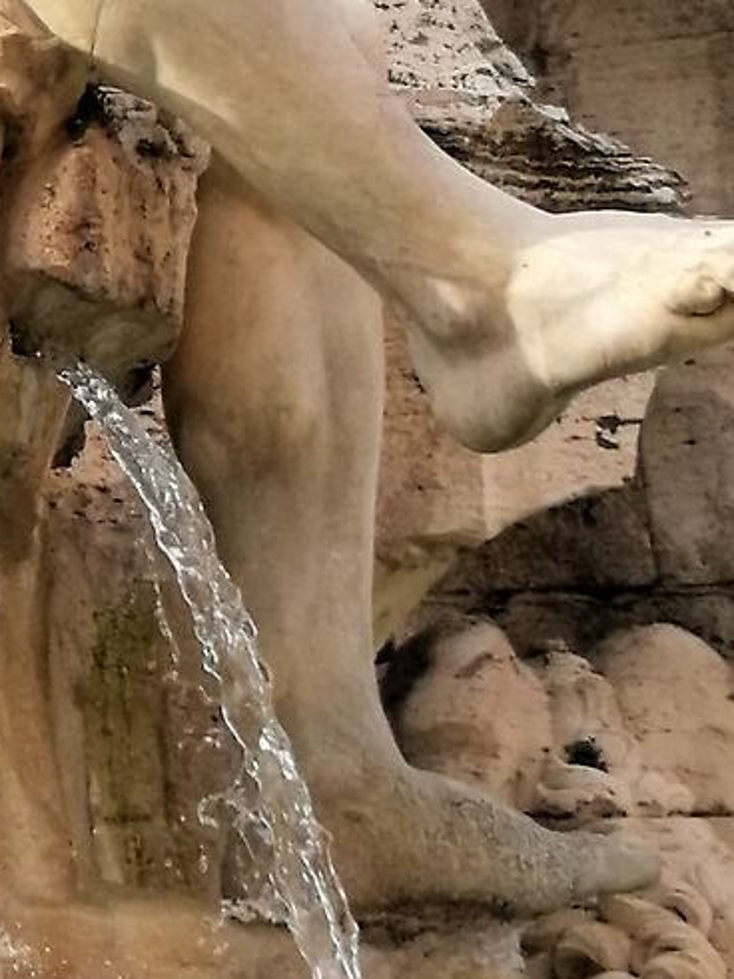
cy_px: 32
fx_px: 5119
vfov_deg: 10.8
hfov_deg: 8.0
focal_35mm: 181
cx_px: -497
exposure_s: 1/822
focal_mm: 3.95
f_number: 1.8
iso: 50
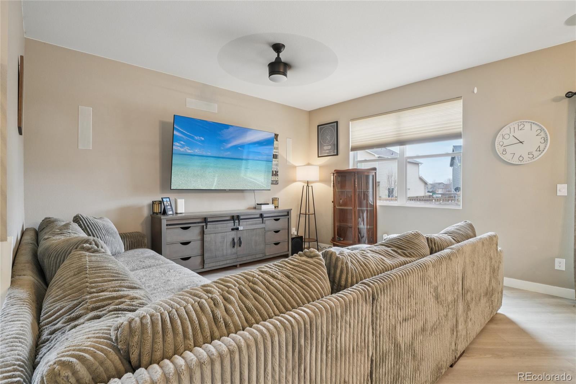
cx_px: 288
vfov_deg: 72.0
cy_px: 192
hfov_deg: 95.0
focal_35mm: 16
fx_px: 264
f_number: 8
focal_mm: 11
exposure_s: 1/8
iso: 400
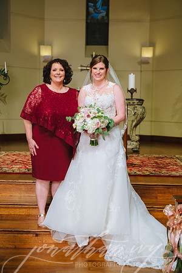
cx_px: 91
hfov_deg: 21.9
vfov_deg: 32.4
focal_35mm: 62
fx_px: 470
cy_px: 136
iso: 640
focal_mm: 62
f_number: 2.8
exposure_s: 1/200
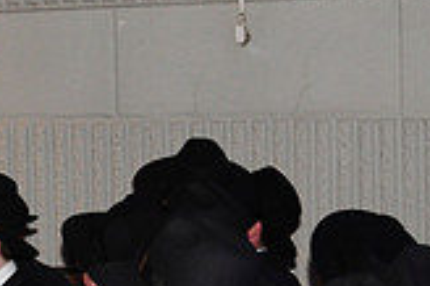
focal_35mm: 191
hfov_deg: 10.6
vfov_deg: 7.2
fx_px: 2279
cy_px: 219
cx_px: -97
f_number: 5
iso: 800
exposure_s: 1/60
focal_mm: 36
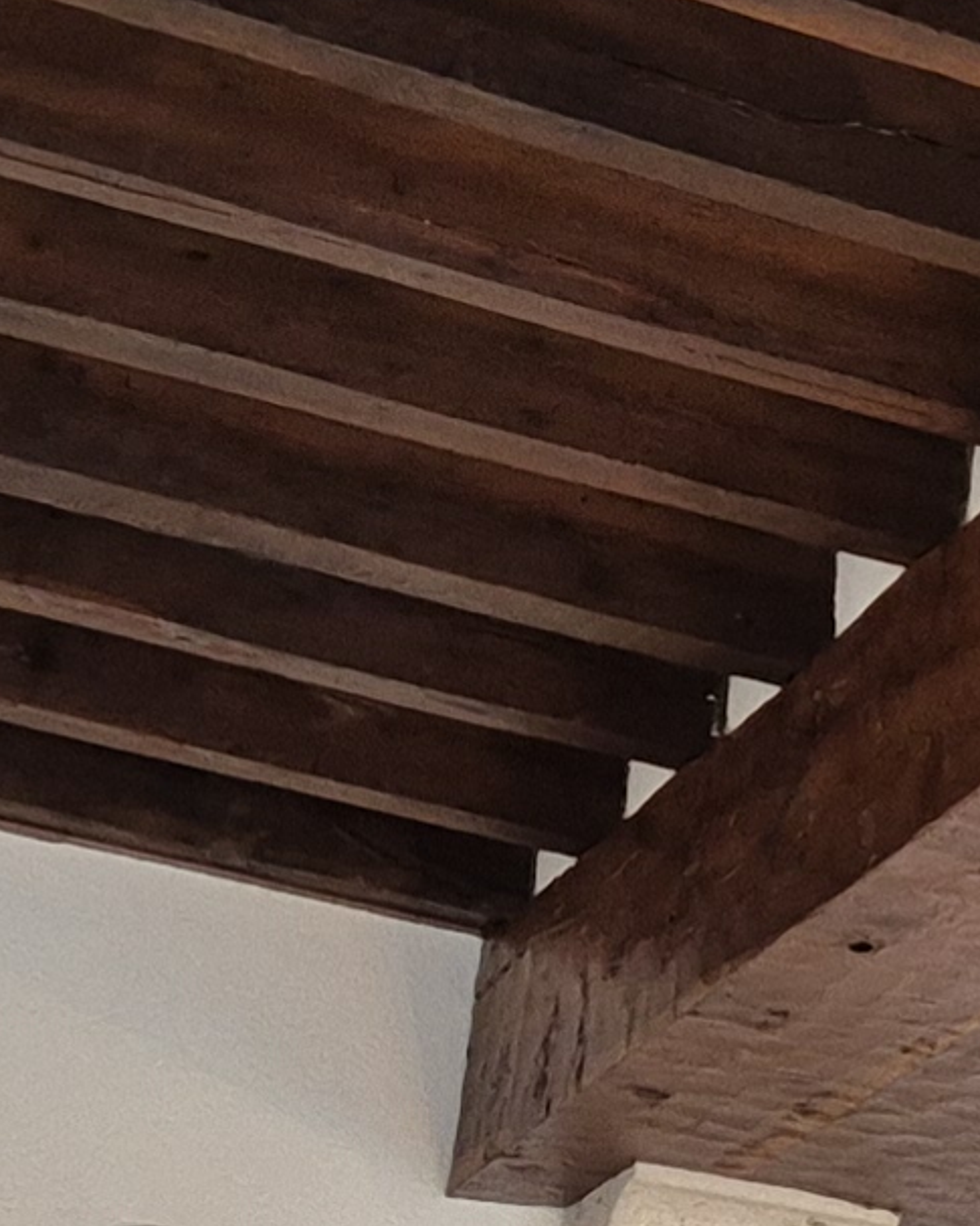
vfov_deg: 12.8
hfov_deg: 9.2
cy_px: 1319
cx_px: 2467
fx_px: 5370
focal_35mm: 148
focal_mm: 5.4
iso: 250
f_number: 1.8
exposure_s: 1/100
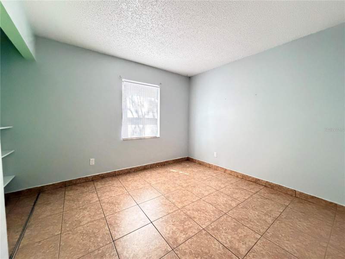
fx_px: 140
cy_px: 130
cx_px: 172
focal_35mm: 14
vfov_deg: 85.7
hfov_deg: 102.1
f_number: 2.2
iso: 800
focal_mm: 2.22
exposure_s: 1/60
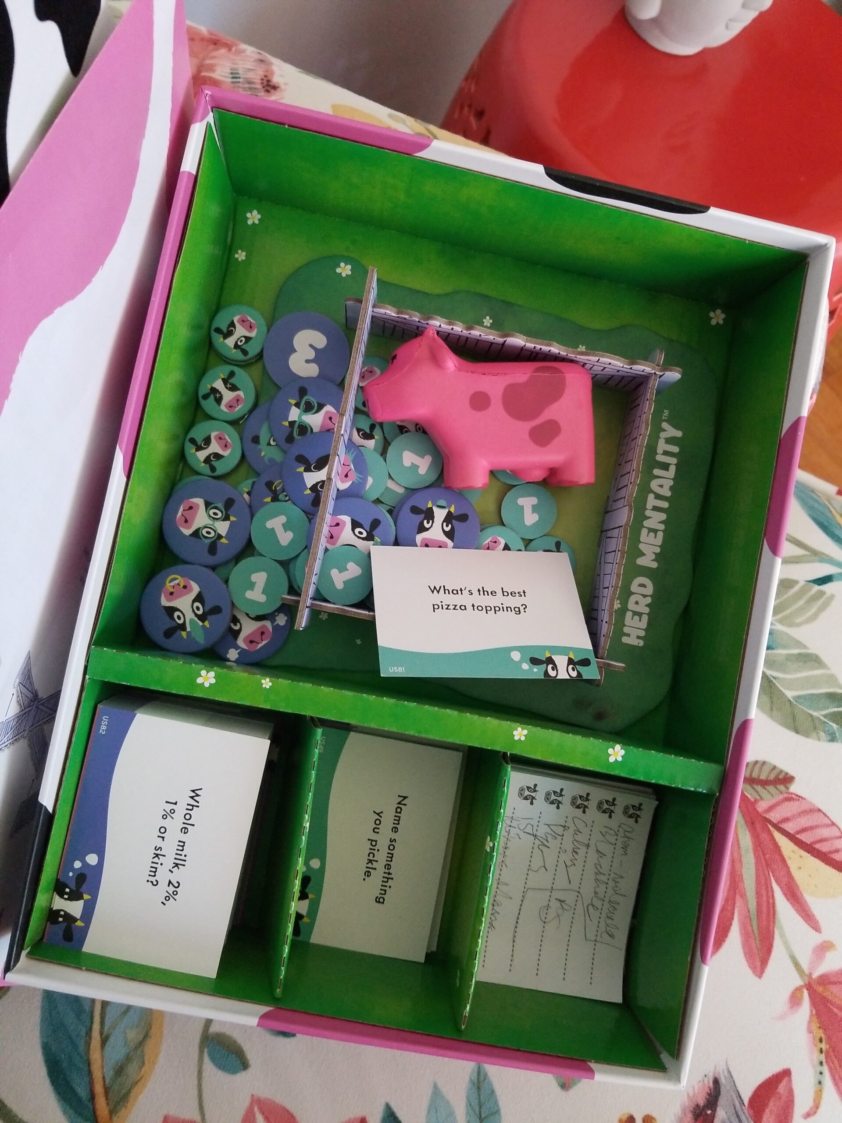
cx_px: 421
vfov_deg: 67.3
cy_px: 562
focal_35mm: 26
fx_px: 843
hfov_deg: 53.1
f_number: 1.7
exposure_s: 1/25
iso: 400
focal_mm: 4.25
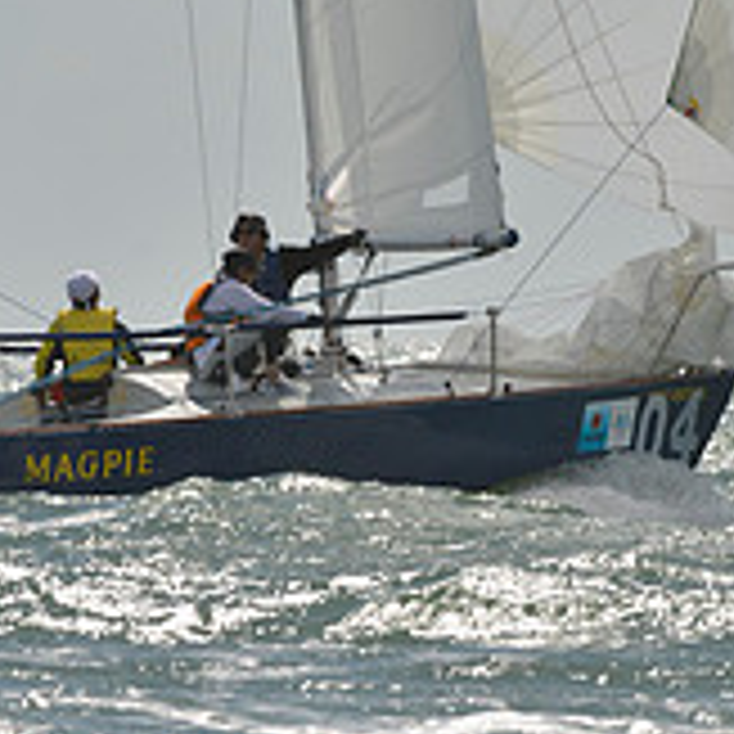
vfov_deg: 2.0
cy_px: -306
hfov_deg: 2.0
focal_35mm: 875
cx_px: 313
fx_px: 20991
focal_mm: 290
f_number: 9
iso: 280
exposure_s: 1/1600
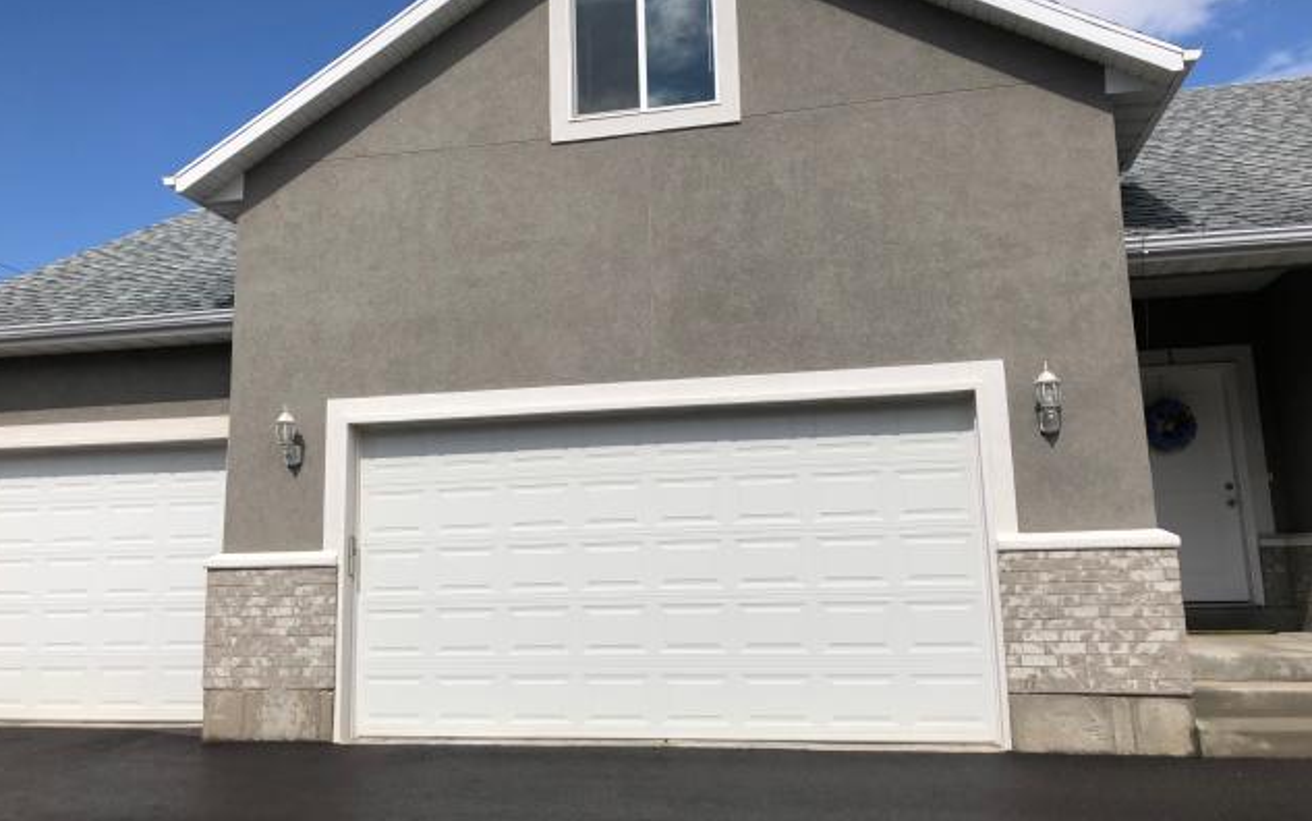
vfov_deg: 41.8
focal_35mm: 30
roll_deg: +1.5
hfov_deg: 62.9
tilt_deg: +14.5
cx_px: 651
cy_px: 390
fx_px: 1073
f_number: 1.8
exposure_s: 1/4000
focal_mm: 3.99
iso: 25
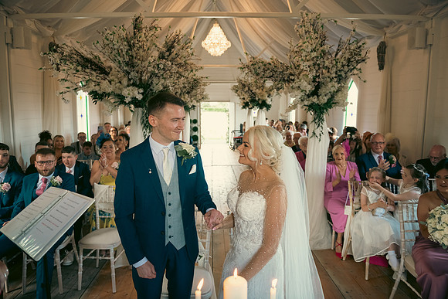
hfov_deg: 73.7
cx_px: 224
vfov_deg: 53.2
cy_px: 150
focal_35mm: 24
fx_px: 299
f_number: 3.5
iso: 640
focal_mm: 24
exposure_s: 1/160
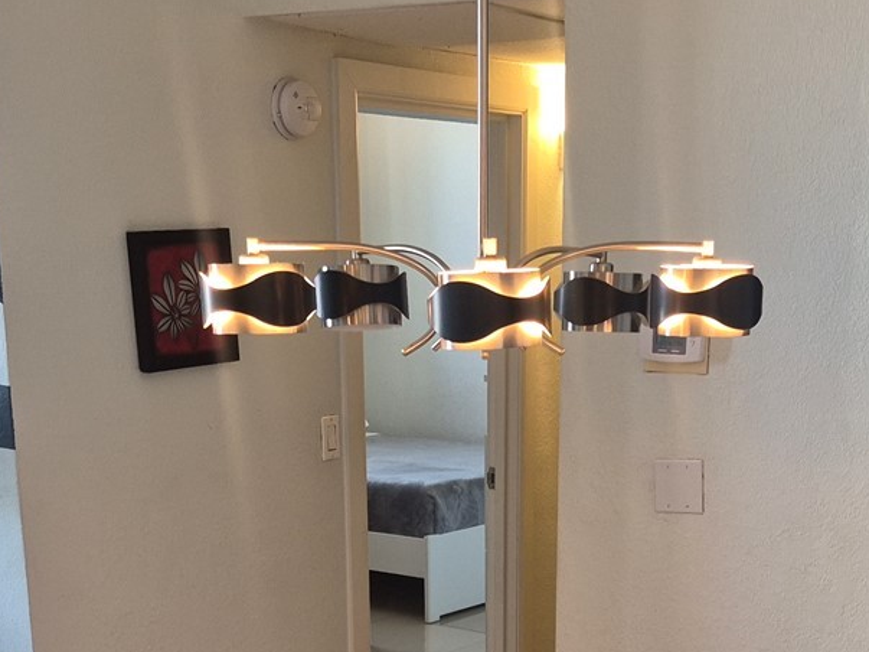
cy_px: 697
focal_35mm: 61
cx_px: 519
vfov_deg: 22.8
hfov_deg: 31.6
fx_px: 1531
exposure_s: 1/120
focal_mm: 5.4
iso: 200
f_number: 1.8
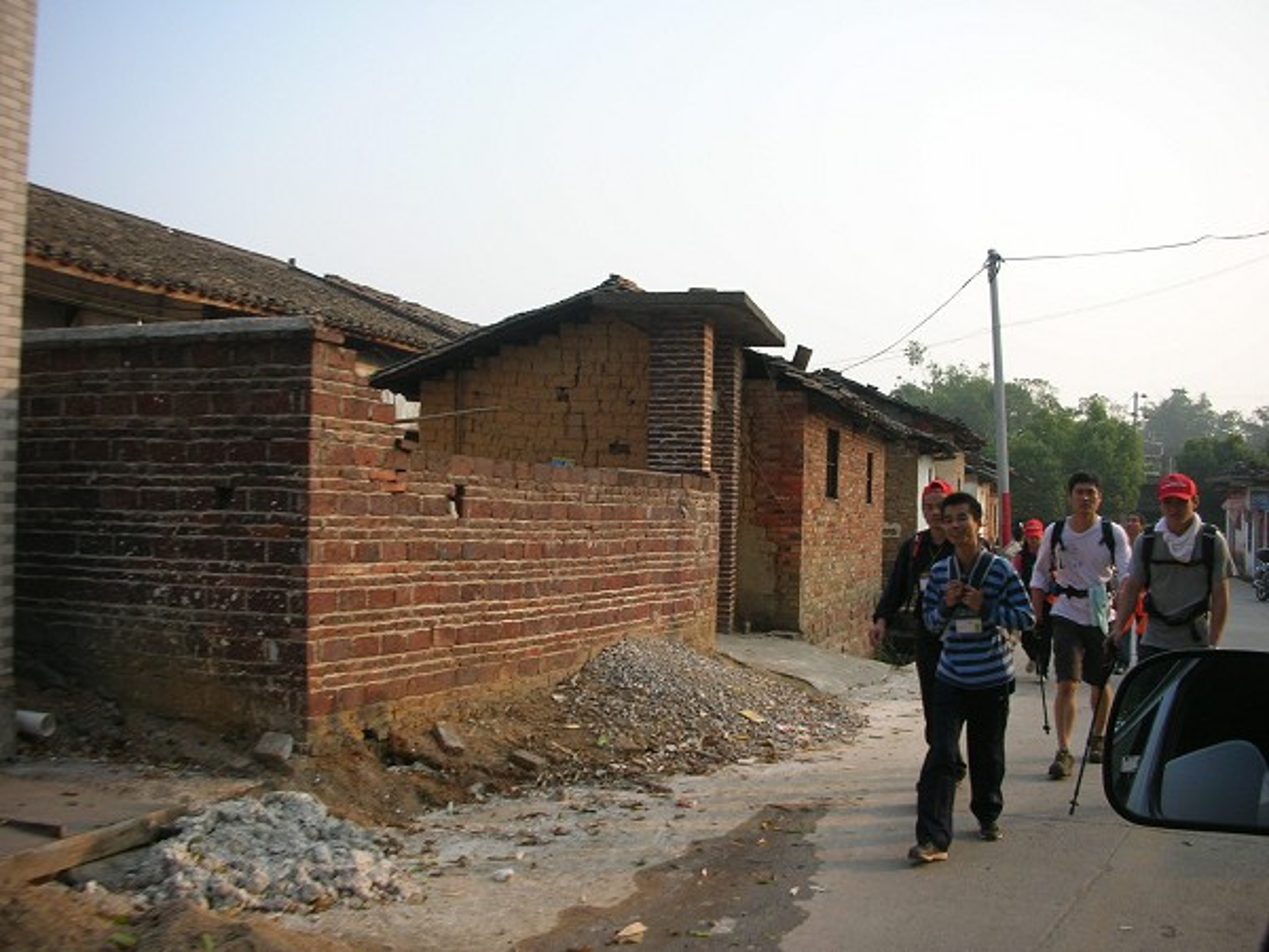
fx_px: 1283
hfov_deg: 52.6
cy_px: 476
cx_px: 634
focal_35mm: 35
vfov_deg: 40.7
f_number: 3
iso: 50
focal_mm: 5.8
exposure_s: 1/250
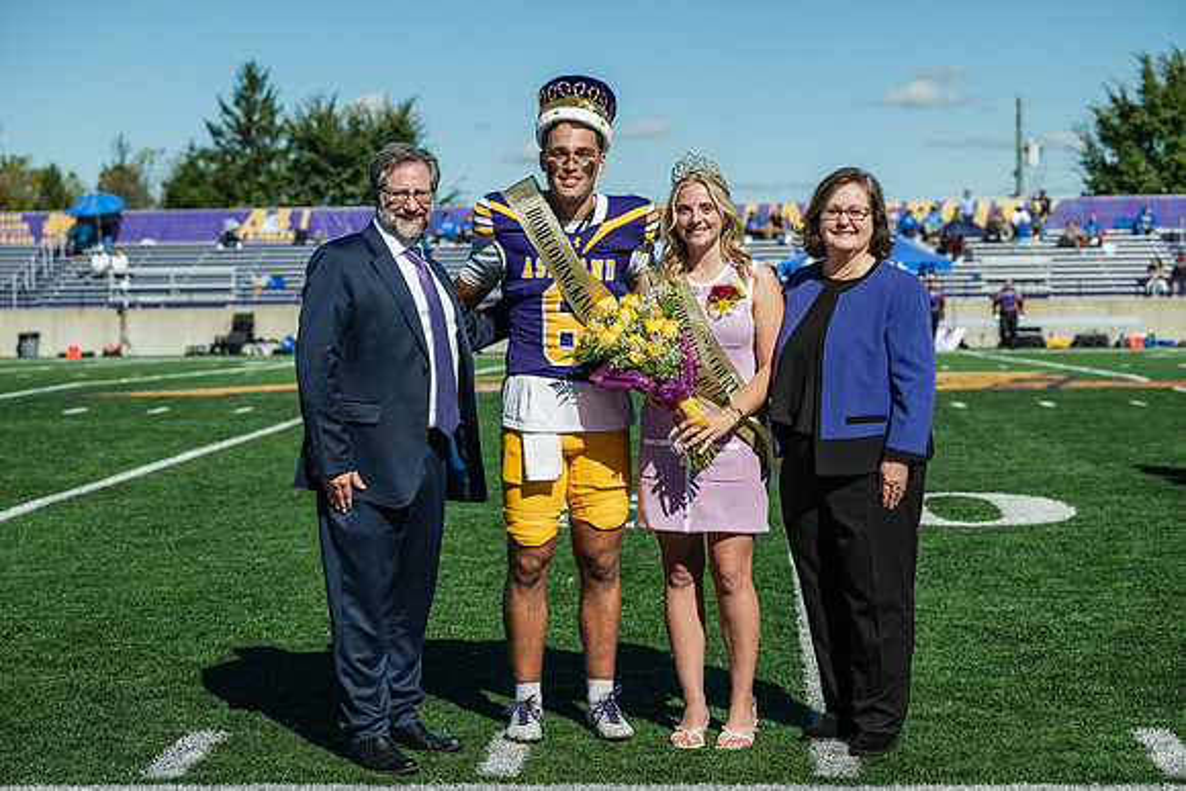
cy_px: 396
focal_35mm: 70
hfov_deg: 28.8
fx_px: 2307
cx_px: 593
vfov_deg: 19.5
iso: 100
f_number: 4
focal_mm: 70
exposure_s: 1/1250
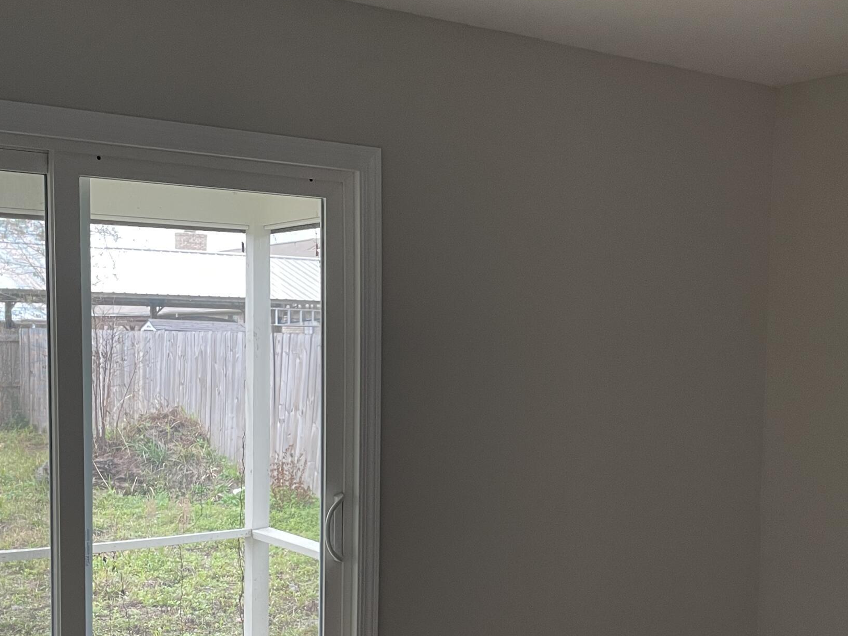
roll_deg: +0.0
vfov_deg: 30.0
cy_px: 429
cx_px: 489
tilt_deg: -4.9
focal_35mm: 48
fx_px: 1176
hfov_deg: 39.6
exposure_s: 1/80
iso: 125
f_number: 1.6
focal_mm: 4.2
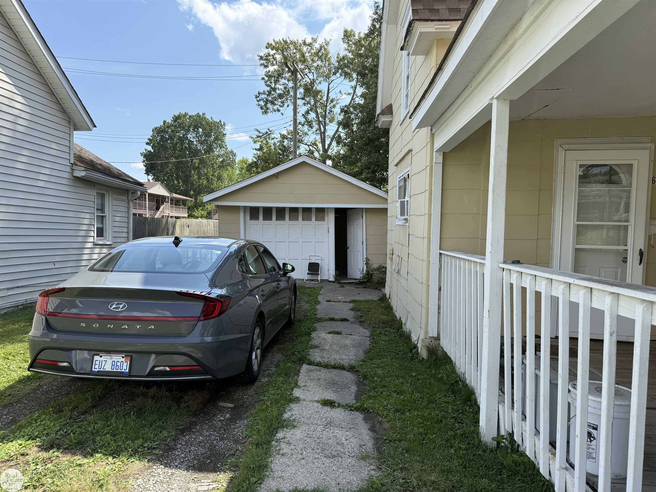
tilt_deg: -2.4
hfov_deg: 71.6
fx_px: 455
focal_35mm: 24
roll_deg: -0.7
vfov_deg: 56.8
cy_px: 246
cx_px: 328
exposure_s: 1/2703
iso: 100
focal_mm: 6.76
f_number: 1.78
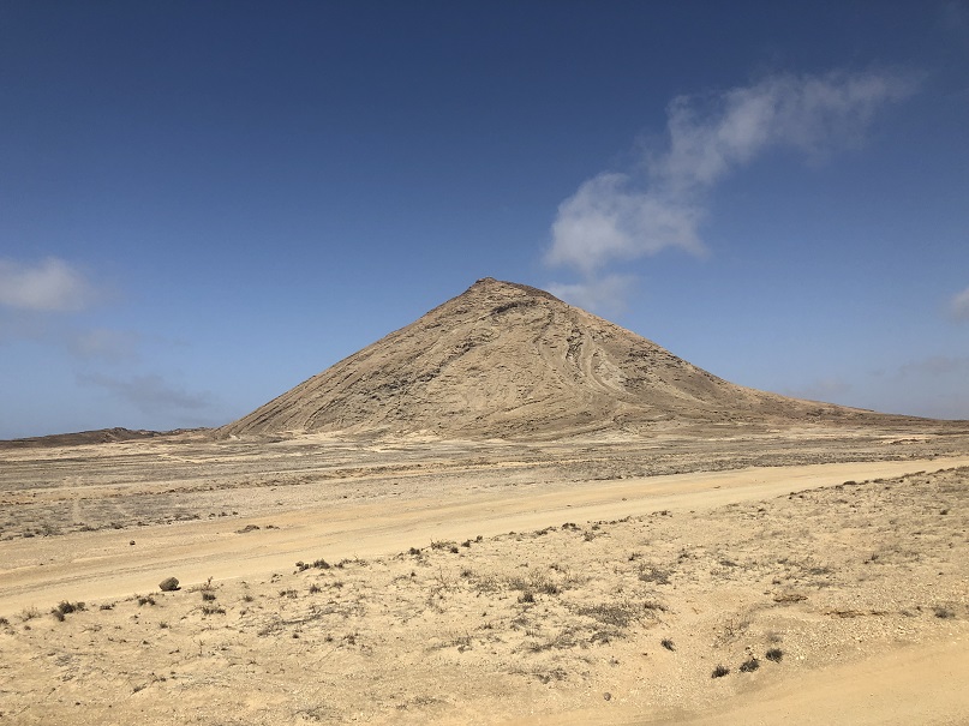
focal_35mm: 28
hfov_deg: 63.5
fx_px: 784
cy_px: 363
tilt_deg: +7.6
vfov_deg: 49.7
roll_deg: +2.3
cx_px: 484
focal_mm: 3.99
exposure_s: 1/3436
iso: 20
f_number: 1.8
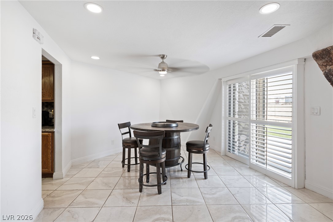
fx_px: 153
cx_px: 166
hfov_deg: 95.0
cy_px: 111
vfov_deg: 72.1
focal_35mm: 16
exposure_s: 1/2
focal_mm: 16.5
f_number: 9
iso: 100
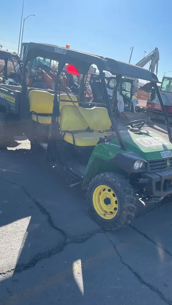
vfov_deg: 66.1
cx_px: 89
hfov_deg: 40.2
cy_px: 150
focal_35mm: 29
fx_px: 235
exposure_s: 1/2747
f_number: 1.6
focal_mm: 4.2
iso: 50
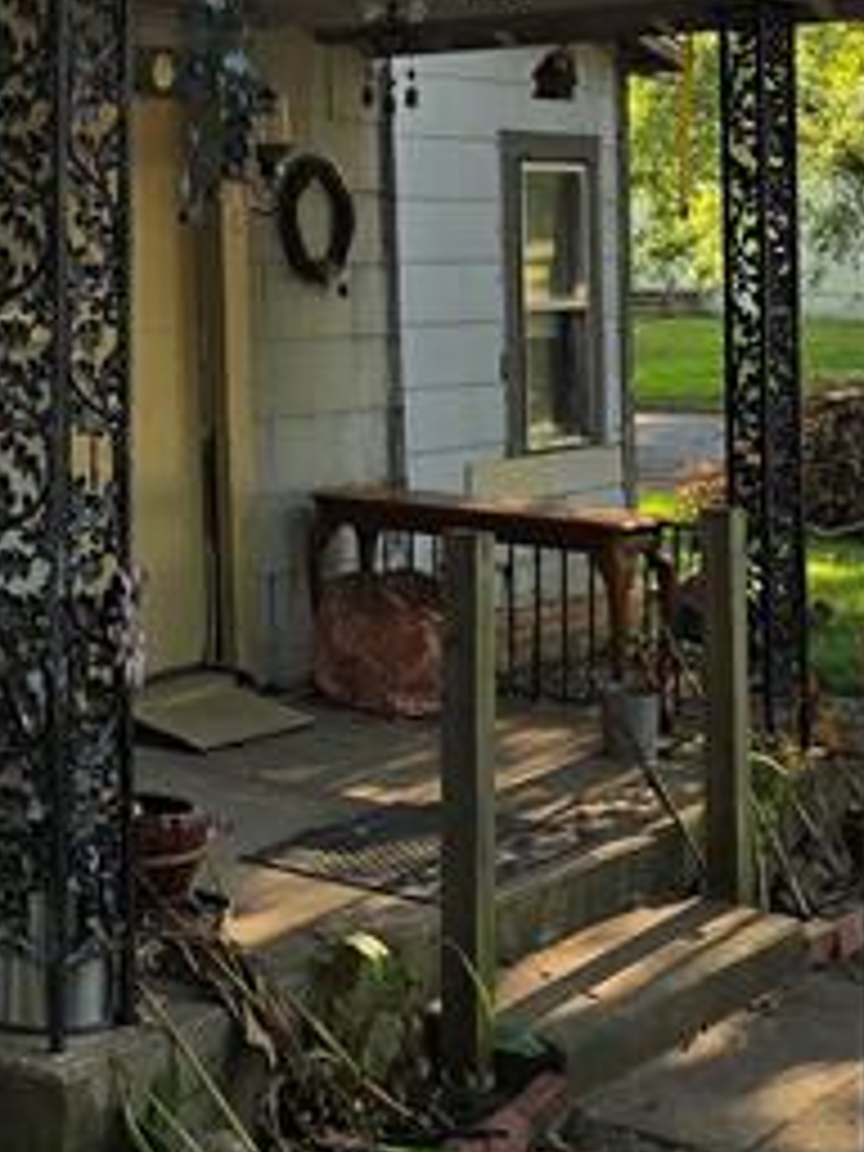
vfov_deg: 27.2
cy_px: 122
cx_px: -117
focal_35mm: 69
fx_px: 2296
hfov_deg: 20.2
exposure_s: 1/228
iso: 12
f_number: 1.7
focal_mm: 6.3
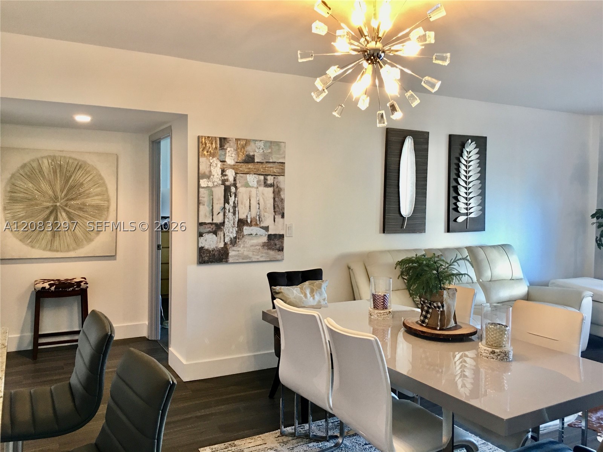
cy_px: 226
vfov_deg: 48.2
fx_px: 505
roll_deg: -0.8
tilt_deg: -1.6
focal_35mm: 29
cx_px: 302
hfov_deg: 61.7
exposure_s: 1/15
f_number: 2.2
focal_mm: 4.15
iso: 64
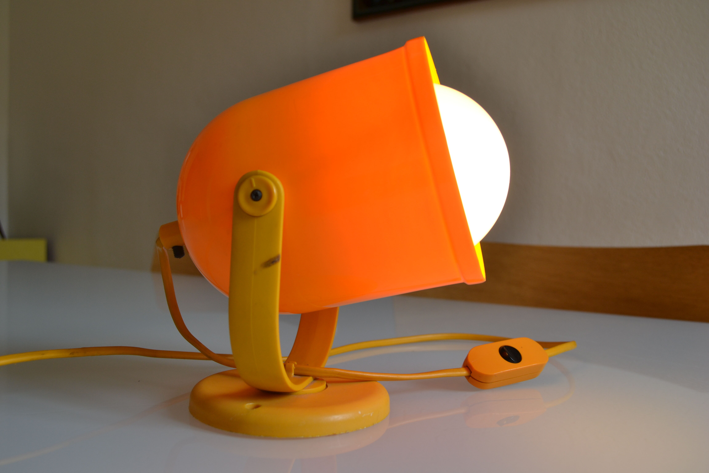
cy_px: 236
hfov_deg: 57.2
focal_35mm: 33
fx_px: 650
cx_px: 354
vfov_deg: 40.0
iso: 200
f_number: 5.6
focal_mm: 22
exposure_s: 1/125
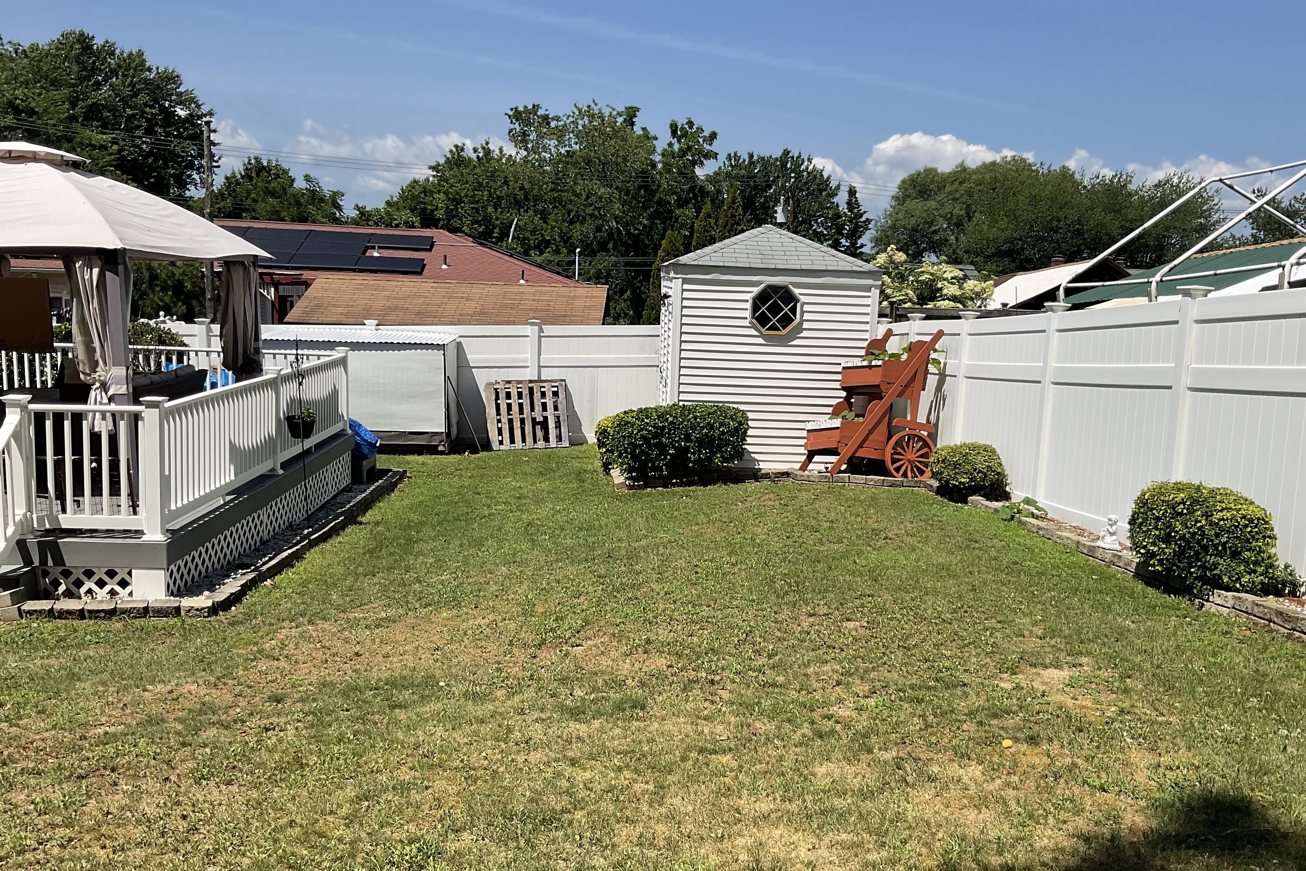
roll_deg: -2.1
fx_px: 1233
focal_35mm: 34
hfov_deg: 55.7
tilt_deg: -9.0
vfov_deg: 38.8
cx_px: 718
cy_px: 479
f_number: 1.8
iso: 16
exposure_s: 1/2801
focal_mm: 3
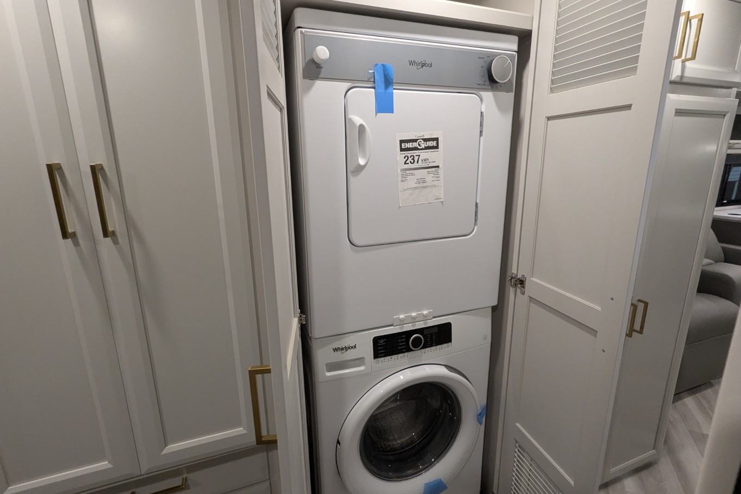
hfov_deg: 93.3
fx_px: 350
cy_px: 245
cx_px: 370
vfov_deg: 70.5
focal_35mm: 17
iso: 259
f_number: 2.2
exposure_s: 1/42
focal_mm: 2.35
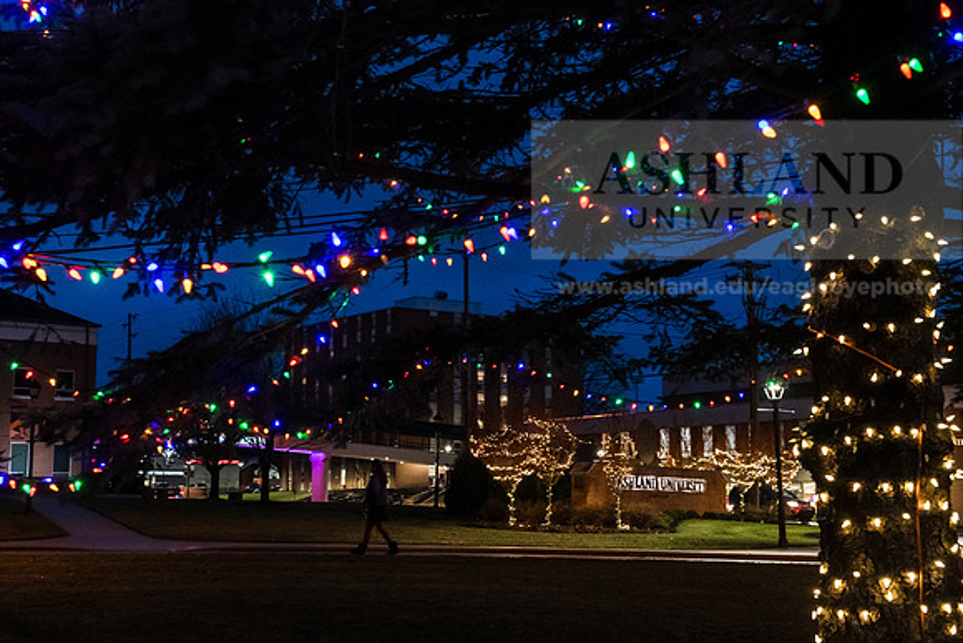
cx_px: 482
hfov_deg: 35.6
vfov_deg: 24.2
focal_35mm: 56
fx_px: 1498
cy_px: 322
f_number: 7.1
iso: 5000
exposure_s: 1/25
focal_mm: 56
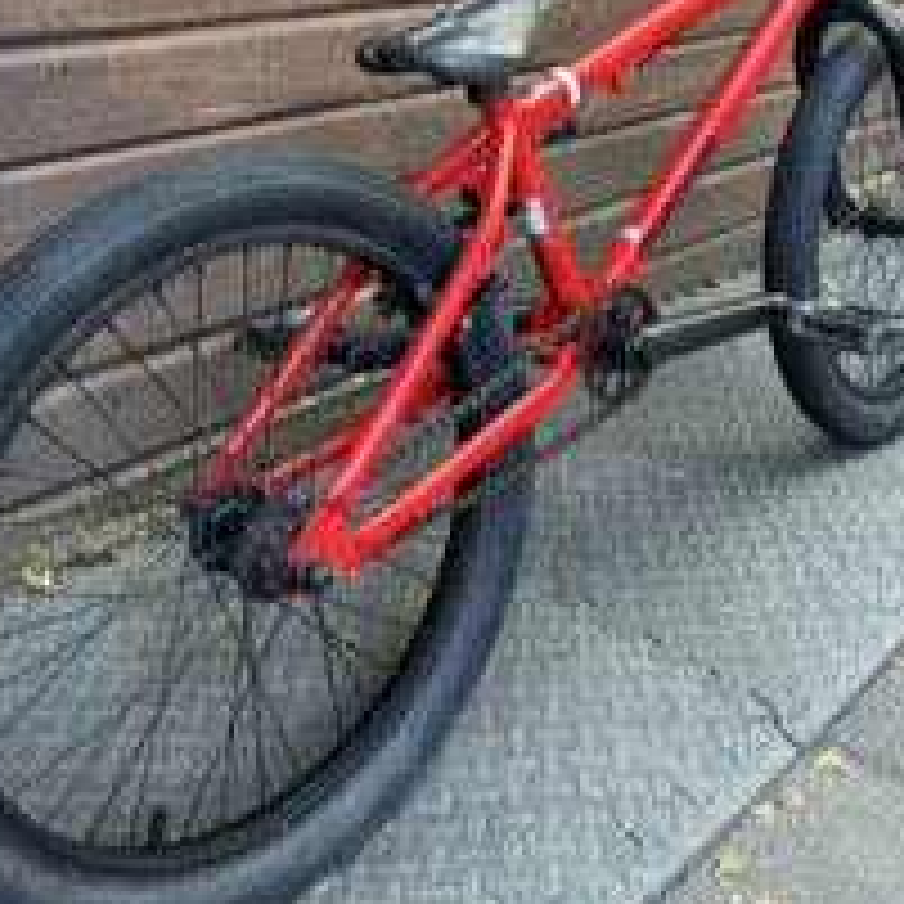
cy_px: 117
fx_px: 1123
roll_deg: +0.6
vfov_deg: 41.0
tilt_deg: -11.3
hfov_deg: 43.9
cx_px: 463
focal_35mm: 38
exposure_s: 1/90
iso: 200
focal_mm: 6.76
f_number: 1.78
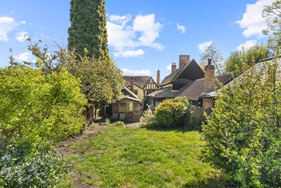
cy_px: 94
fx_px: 129
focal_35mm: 16
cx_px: 140
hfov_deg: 95.0
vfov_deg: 72.1
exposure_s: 1/100
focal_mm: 16.5
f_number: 8
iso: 320
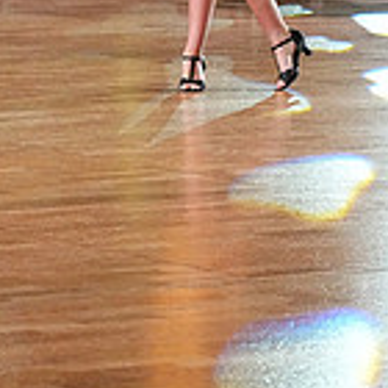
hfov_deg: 7.0
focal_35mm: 246
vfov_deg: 7.0
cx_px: -227
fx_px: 3120
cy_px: -129
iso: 8000
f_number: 6.3
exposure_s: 1/400
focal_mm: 70
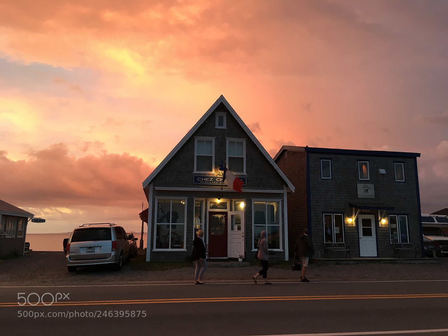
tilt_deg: +8.2
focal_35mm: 29
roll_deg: -0.6
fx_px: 375
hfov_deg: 61.7
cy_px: 168
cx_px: 224
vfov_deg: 48.2
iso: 50
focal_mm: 4.15
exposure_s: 1/30
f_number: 2.2
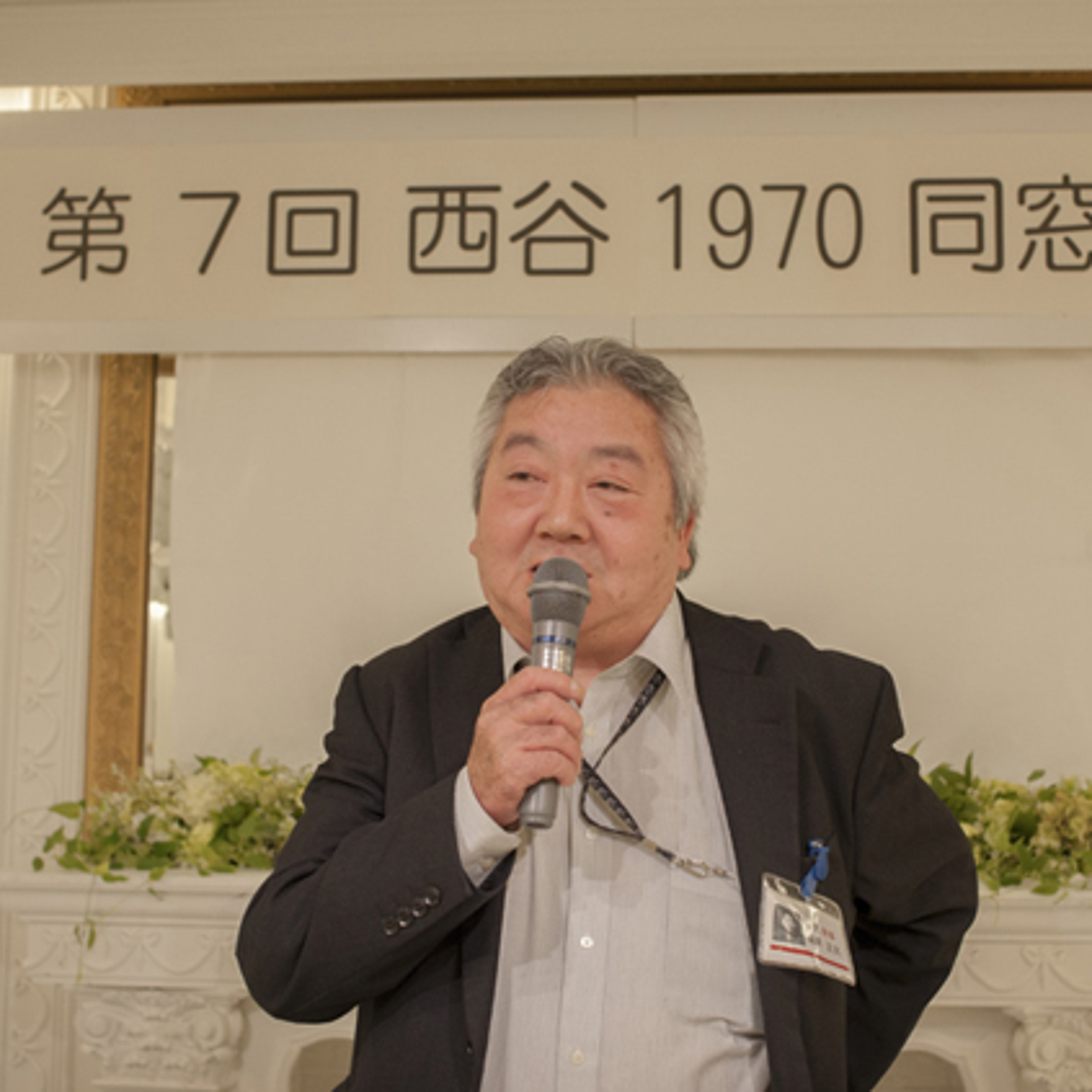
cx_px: 594
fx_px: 1606
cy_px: 545
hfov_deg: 37.5
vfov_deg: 37.6
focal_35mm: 45
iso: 560
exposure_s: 1/100
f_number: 5.6
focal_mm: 35
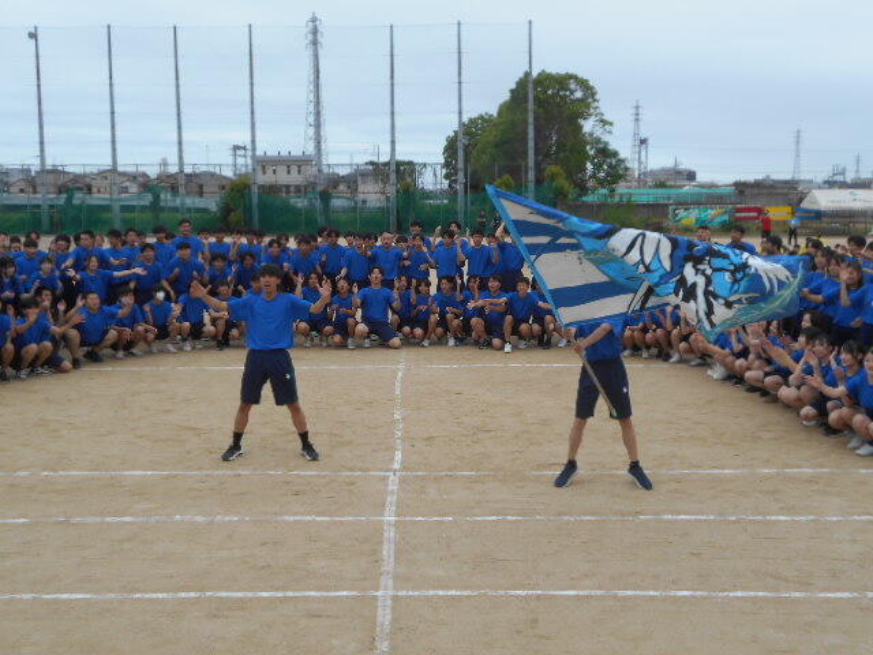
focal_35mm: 39
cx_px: 436
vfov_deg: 36.8
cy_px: 328
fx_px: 984
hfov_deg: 47.9
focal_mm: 6.7
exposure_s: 1/500
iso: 80
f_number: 3.9
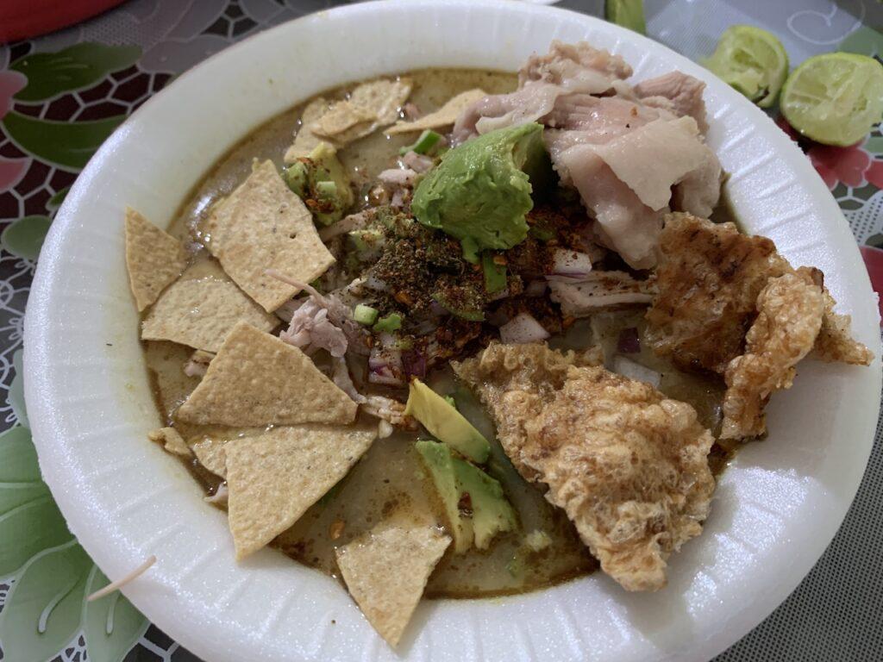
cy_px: 331
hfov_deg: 67.3
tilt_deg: -60.4
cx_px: 442
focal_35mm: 26
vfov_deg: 53.1
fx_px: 663
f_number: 1.8
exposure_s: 1/53
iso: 400
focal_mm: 4.25
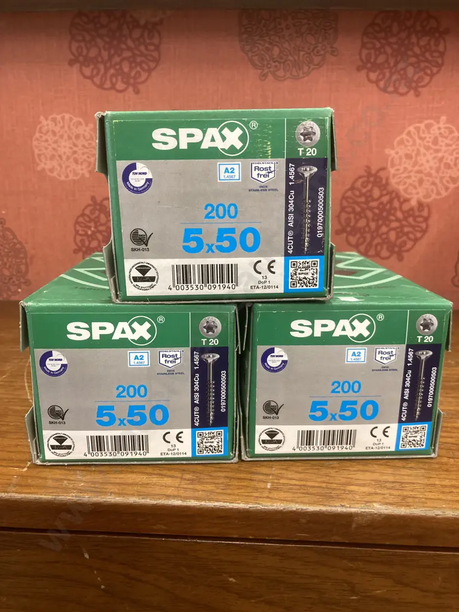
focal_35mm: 28
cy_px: 306
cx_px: 230
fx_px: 495
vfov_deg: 63.4
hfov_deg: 49.7
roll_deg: -0.8
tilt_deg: -14.0
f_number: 1.8
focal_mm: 3.99
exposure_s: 1/50
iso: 125
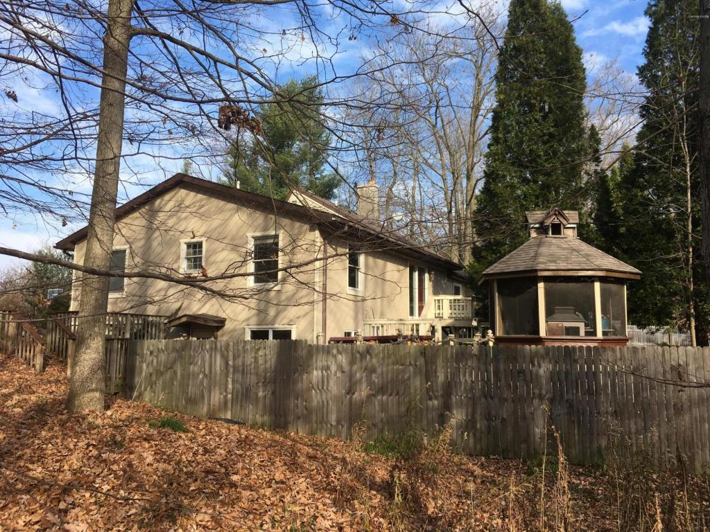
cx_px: 355
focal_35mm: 29
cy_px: 266
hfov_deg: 61.7
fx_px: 595
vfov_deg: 48.2
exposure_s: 1/699
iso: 25
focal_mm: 4.15
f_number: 2.2
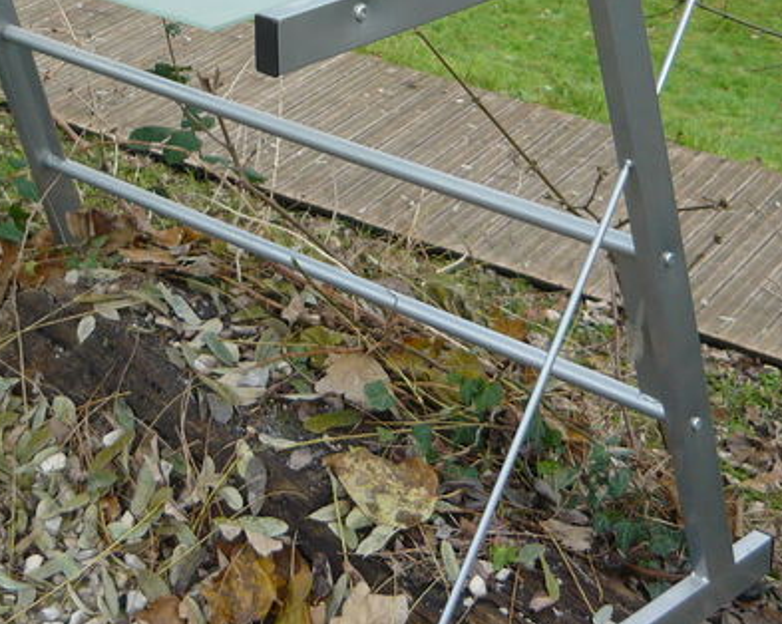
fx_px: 1897
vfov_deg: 18.0
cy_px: -58
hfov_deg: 22.8
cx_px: 103
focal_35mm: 82
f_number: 2.8
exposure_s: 1/250
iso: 100
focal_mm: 5.5
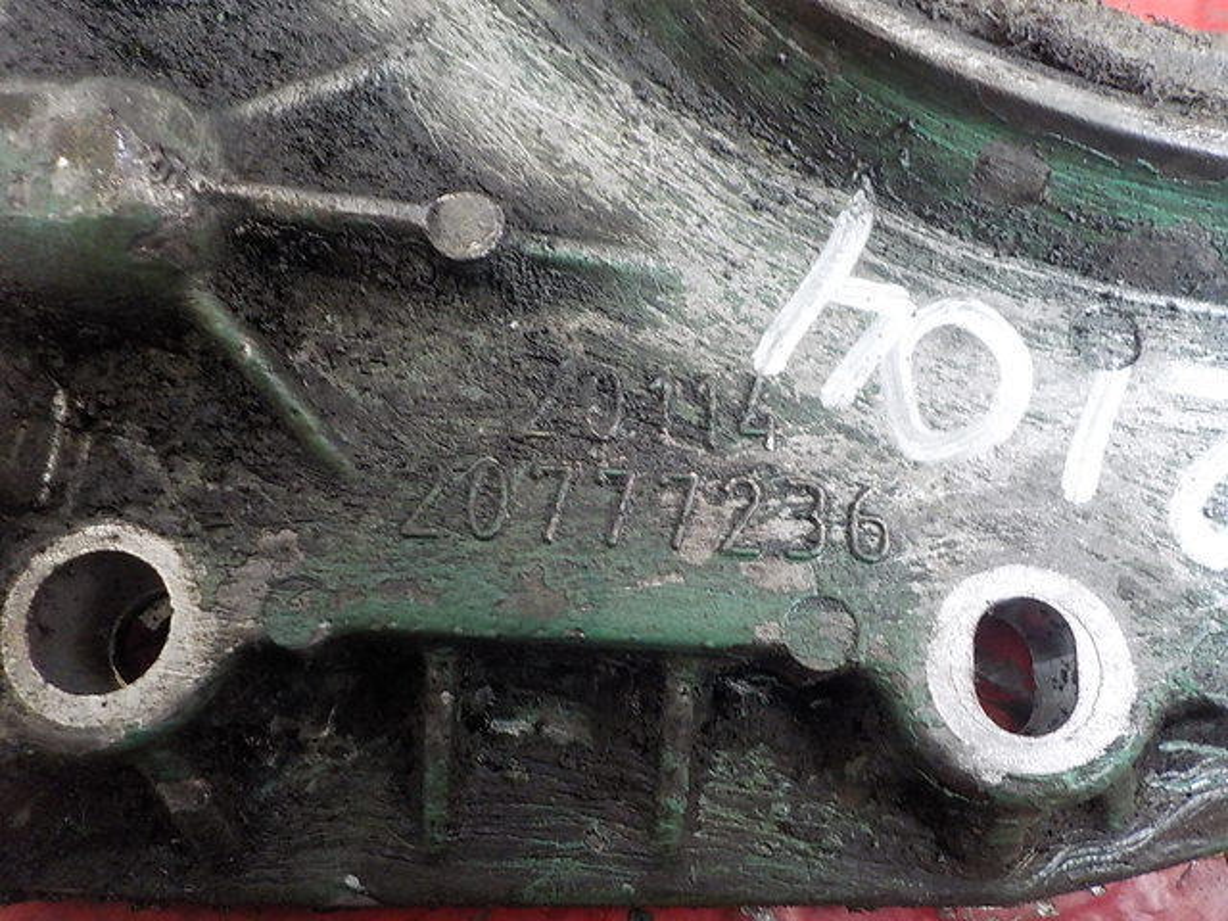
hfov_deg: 60.0
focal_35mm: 30
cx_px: 614
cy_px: 460
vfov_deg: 46.8
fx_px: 1064
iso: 400
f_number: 3.3
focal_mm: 4.1
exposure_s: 1/20
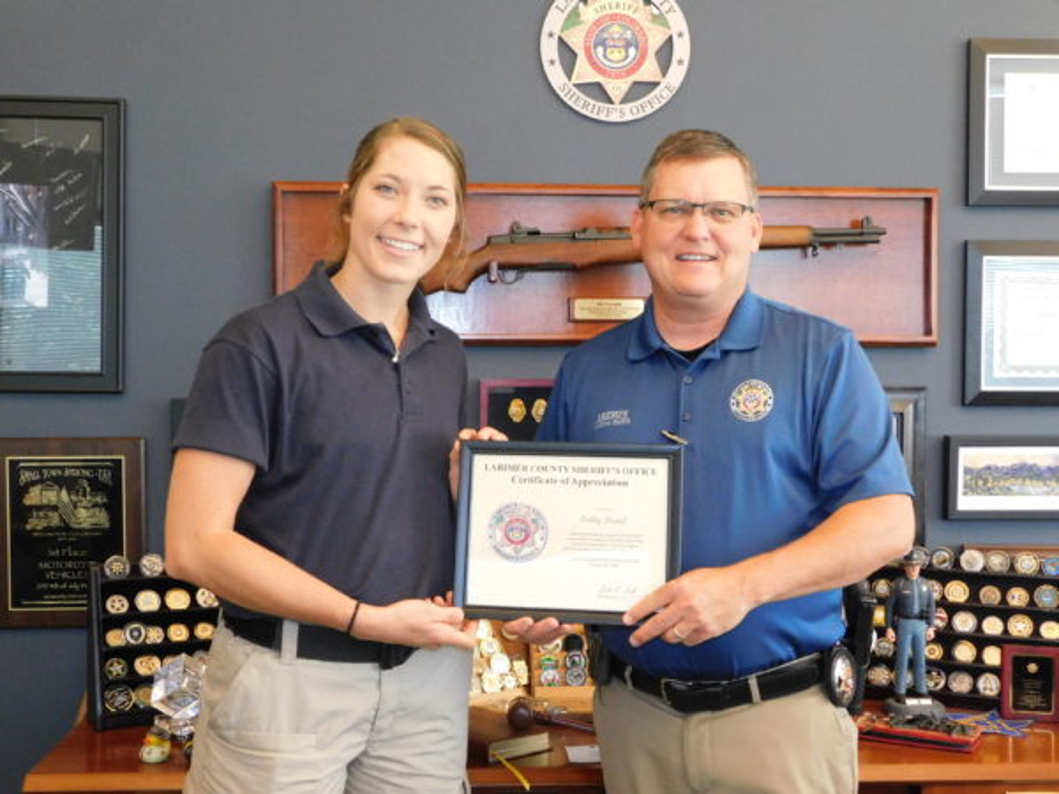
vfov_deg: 32.2
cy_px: 397
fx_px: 1377
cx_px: 530
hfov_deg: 42.1
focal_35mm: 45
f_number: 3.7
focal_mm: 8
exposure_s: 1/40
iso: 800
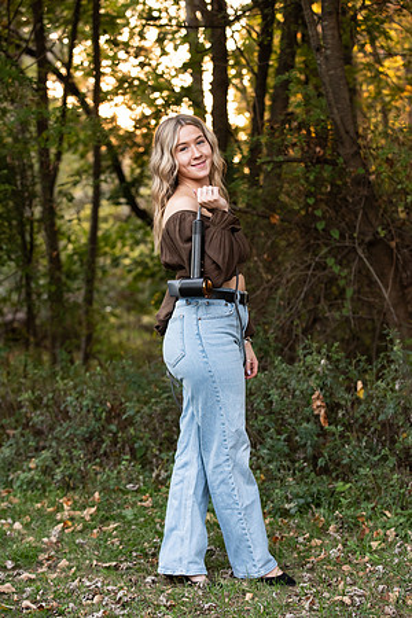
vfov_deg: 23.9
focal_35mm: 85
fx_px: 1459
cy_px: 309
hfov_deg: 16.1
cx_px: 206
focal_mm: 85
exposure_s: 1/250
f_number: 4
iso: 1250
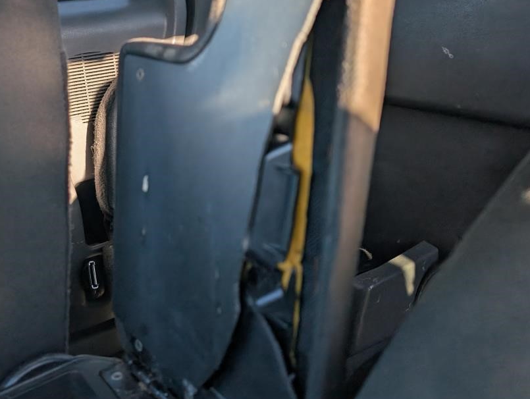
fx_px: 583
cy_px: 144
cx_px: 150
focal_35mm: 38
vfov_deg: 37.5
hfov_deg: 47.6
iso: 27
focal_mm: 6.9
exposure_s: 1/217
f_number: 1.68
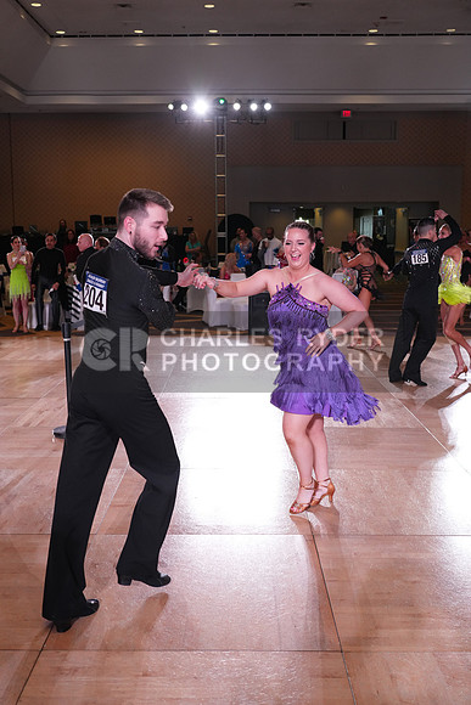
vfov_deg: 51.9
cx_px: 236
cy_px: 352
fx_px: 726
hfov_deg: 36.0
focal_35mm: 37
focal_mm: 37
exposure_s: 1/500
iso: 2000
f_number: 4
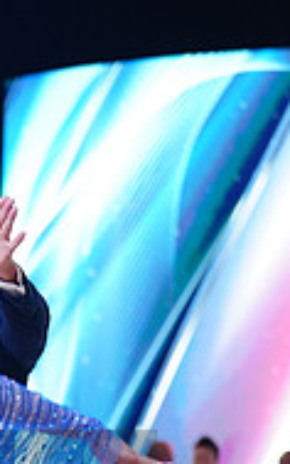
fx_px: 3278
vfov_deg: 8.0
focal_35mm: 259
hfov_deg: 5.0
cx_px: -181
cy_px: 513
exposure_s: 1/500
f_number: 2.8
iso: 800
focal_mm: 83
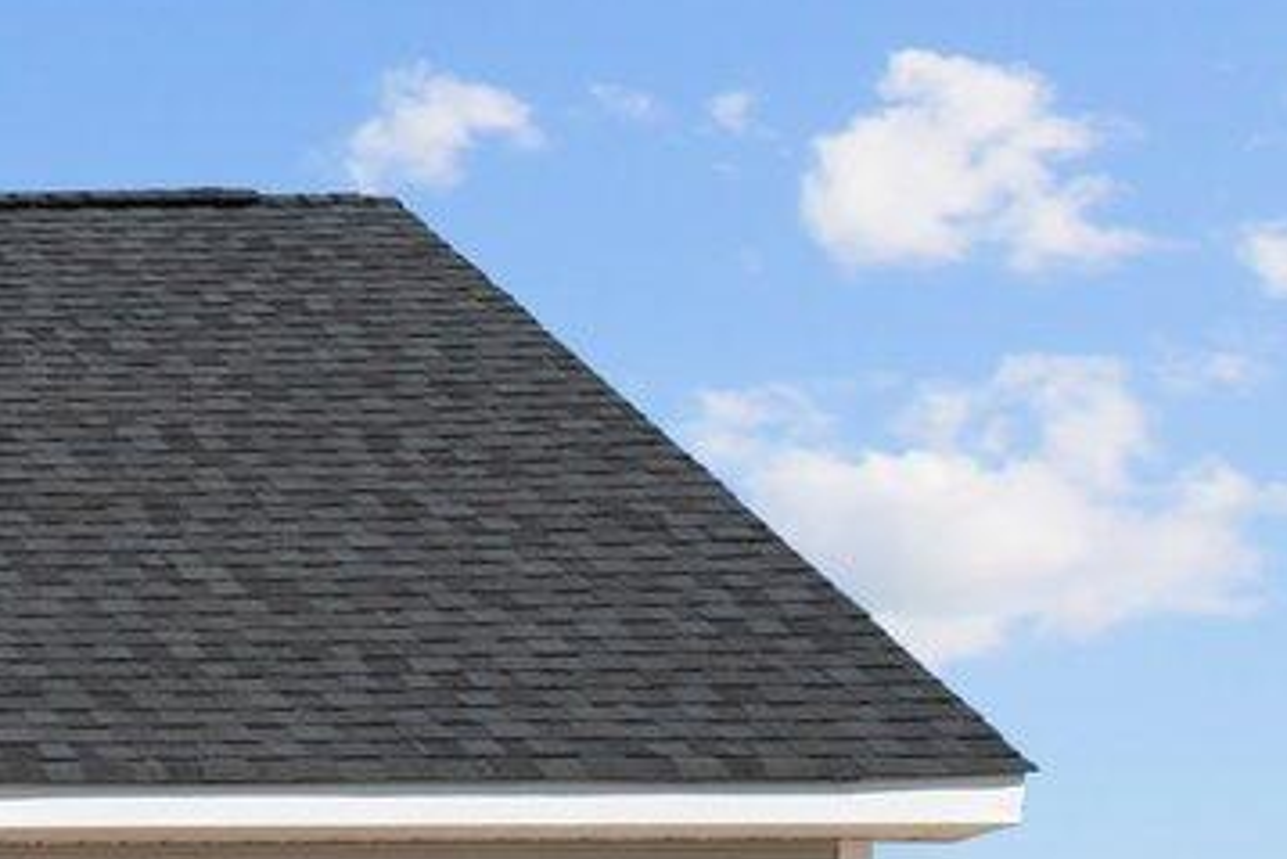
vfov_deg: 10.6
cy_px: 1456
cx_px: -1445
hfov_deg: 13.7
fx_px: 4394
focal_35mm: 123
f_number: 8
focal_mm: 21.5
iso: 400
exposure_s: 1/1000
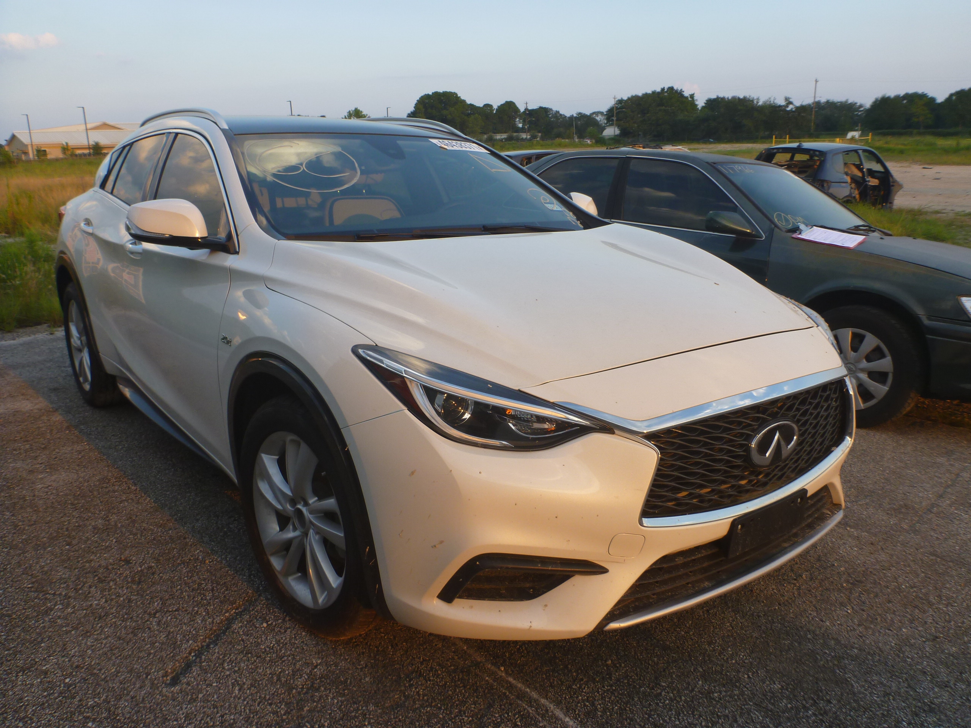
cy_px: 364
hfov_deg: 63.4
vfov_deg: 49.7
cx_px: 486
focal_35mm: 28
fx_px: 785
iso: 100
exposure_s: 1/200
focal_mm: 4.9
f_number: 3.3
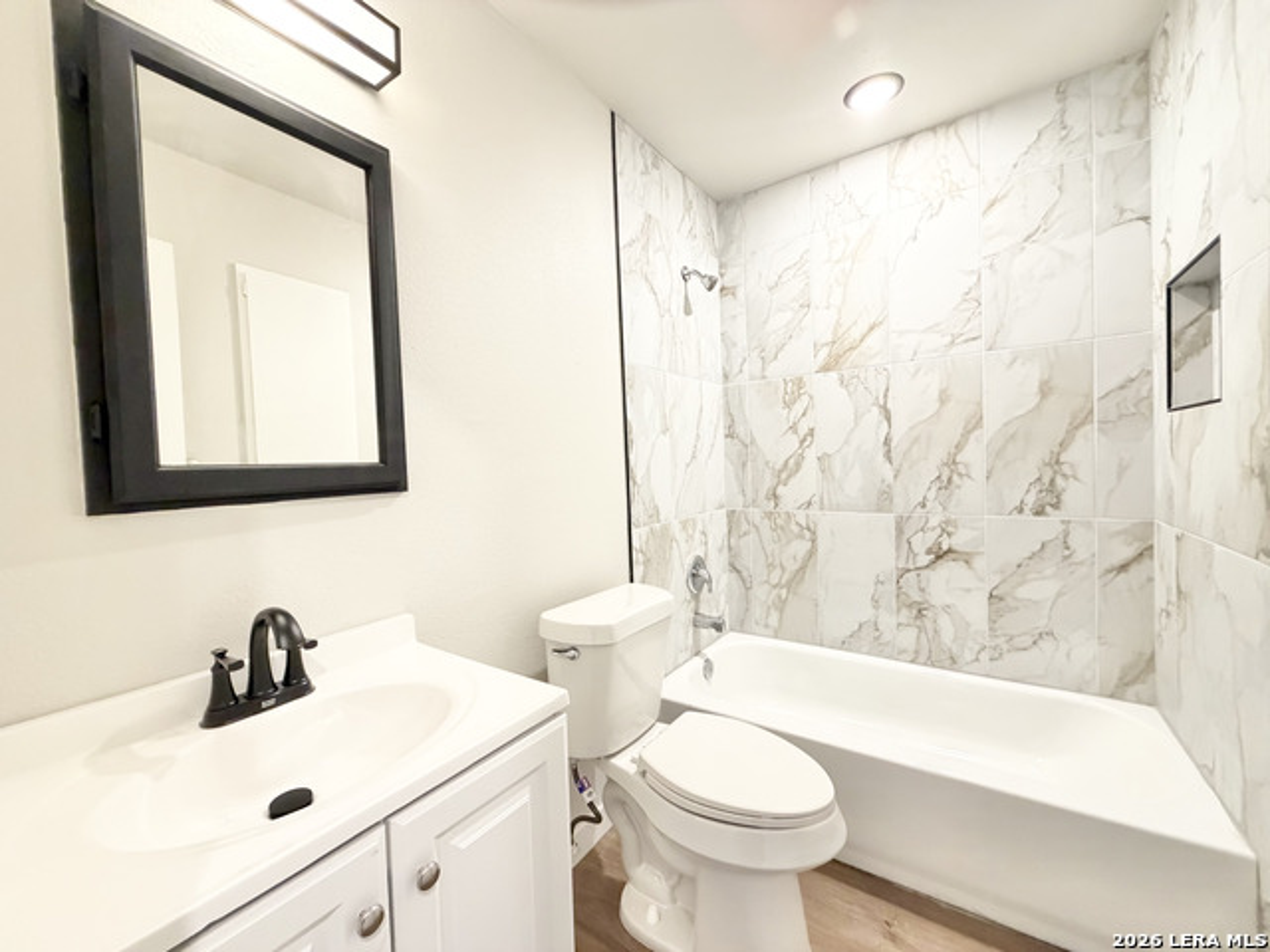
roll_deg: +2.5
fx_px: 514
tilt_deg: -1.6
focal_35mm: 14
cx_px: 635
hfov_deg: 102.1
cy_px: 476
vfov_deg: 85.7
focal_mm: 2.22
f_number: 2.2
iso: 640
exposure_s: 1/60
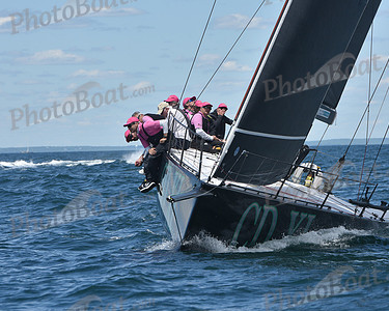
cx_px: 210
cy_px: 143
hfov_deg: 6.7
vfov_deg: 5.3
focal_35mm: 290
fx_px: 3339
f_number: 10
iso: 250
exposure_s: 1/800
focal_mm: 200
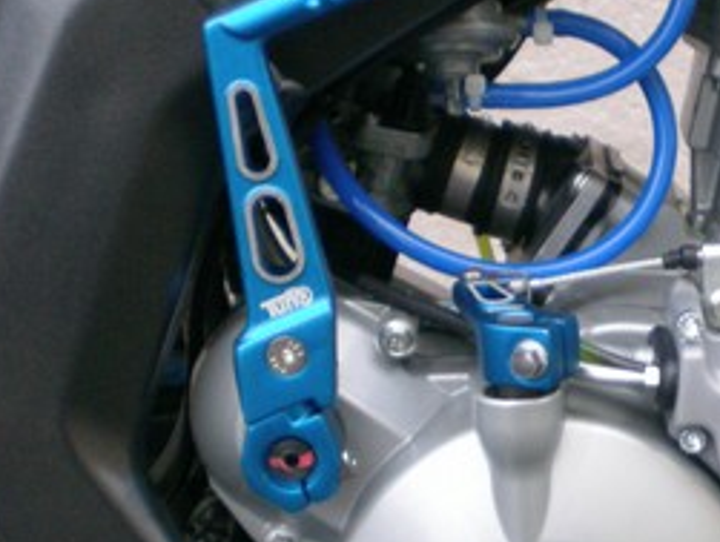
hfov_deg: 17.4
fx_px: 2333
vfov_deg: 13.2
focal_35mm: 112
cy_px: 442
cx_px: 602
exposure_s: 1/42.4
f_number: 3.5
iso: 200
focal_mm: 7.4
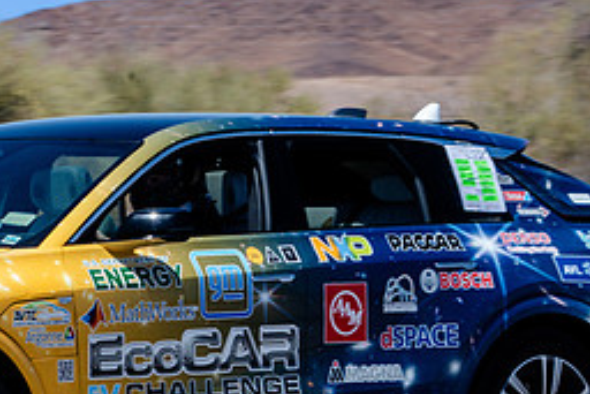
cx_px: -51
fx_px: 7428
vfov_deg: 3.0
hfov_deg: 4.5
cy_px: 381
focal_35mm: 453
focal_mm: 200
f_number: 16
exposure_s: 1/250
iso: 320
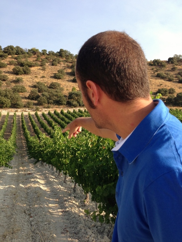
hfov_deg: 42.9
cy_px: 121
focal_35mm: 33
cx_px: 91
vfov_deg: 55.4
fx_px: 231
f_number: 2.4
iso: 50
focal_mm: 4.13
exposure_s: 1/630
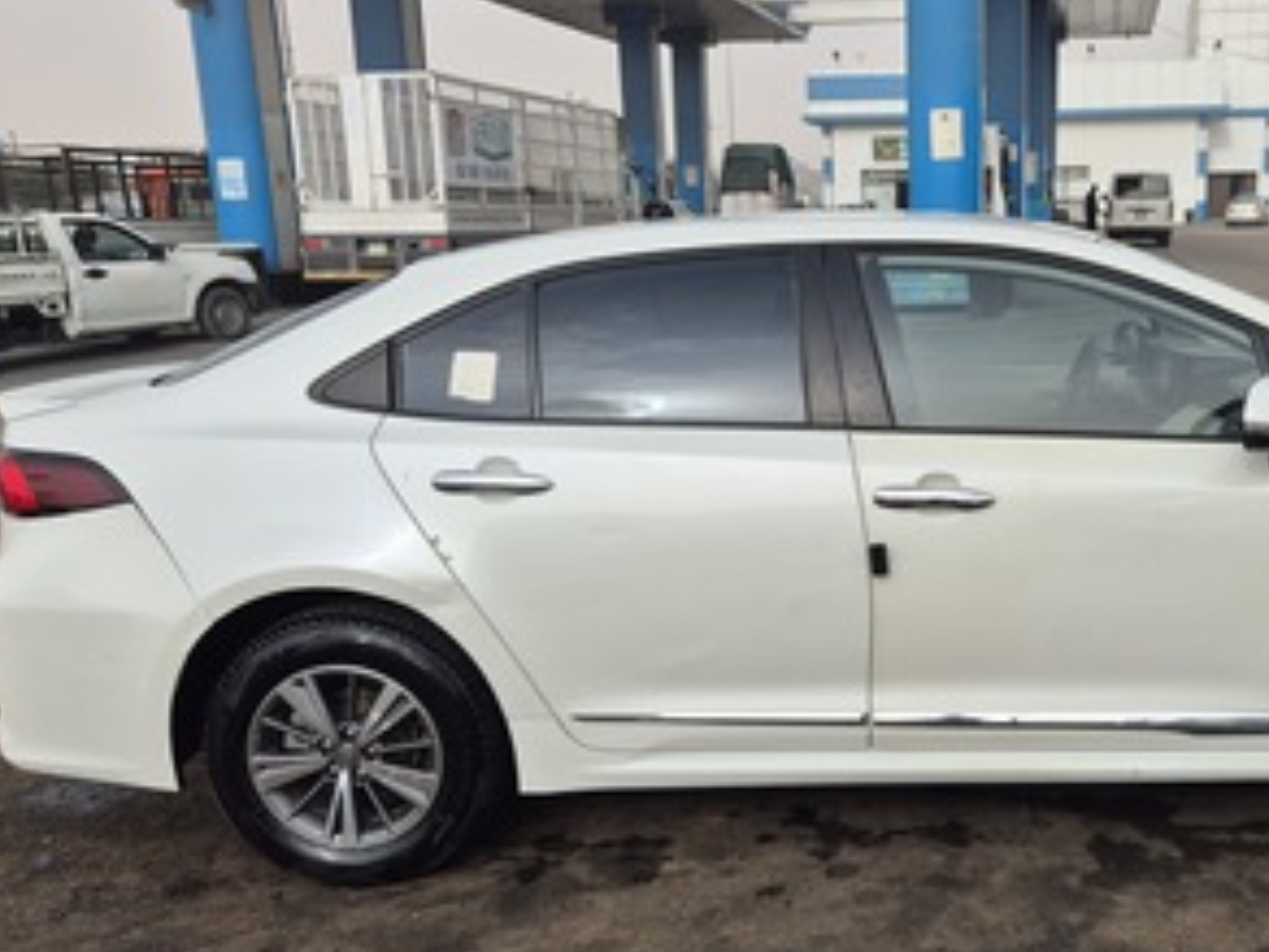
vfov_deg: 39.7
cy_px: 489
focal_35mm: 36
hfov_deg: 49.6
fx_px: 1320
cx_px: 932
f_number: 1.8
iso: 25
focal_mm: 5.4
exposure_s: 1/2036
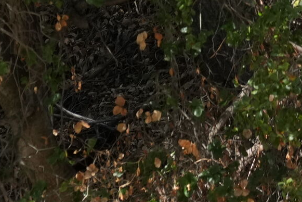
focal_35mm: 743
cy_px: 545
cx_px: -714
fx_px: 6236
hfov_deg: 2.7
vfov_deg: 1.8
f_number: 4.5
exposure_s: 1/400
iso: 640
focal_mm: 100
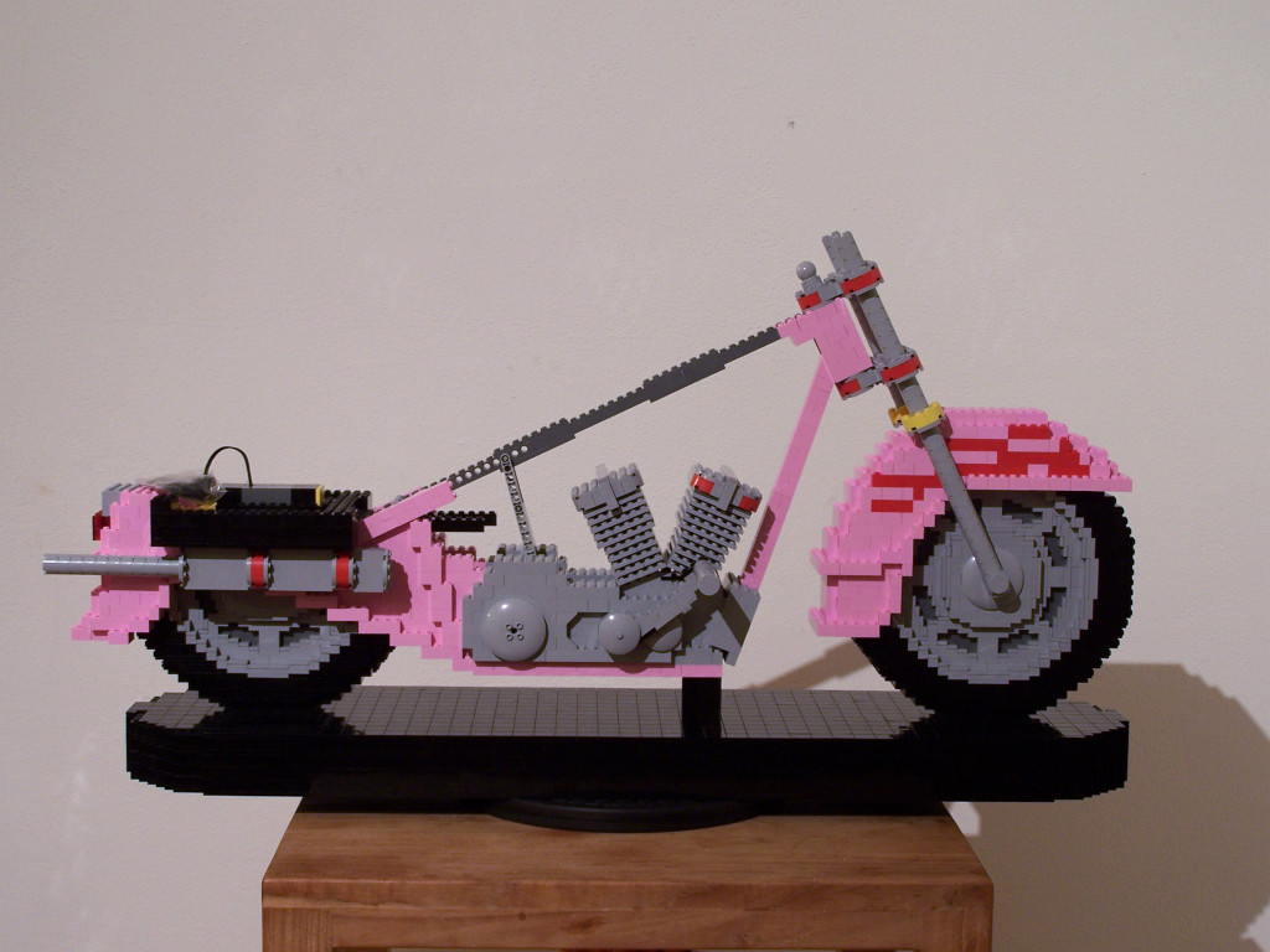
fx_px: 2348
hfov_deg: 30.3
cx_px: 635
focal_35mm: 64
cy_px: 476
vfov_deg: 22.9
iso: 80
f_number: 3.2
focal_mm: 10.7
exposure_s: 1/2
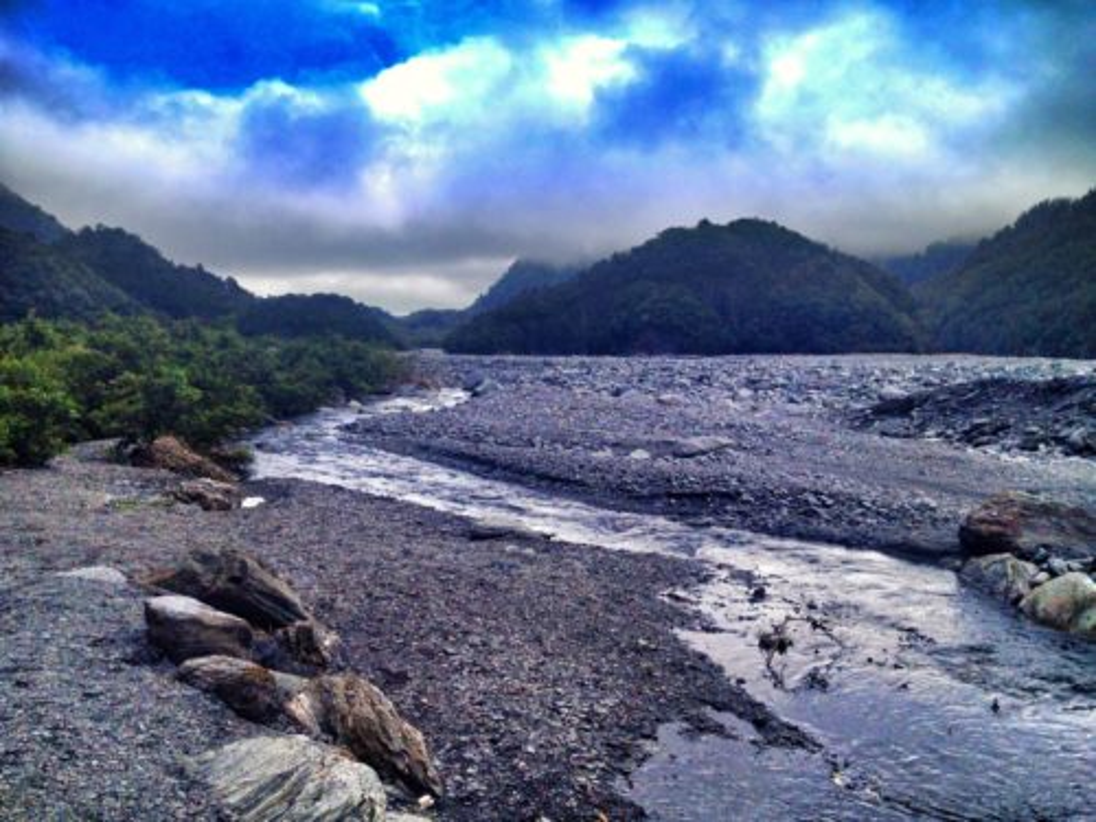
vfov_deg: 40.7
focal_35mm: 35
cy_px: 411
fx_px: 1108
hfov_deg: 52.6
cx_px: 548
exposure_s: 1/2404
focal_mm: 4.28
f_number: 2.4
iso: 50
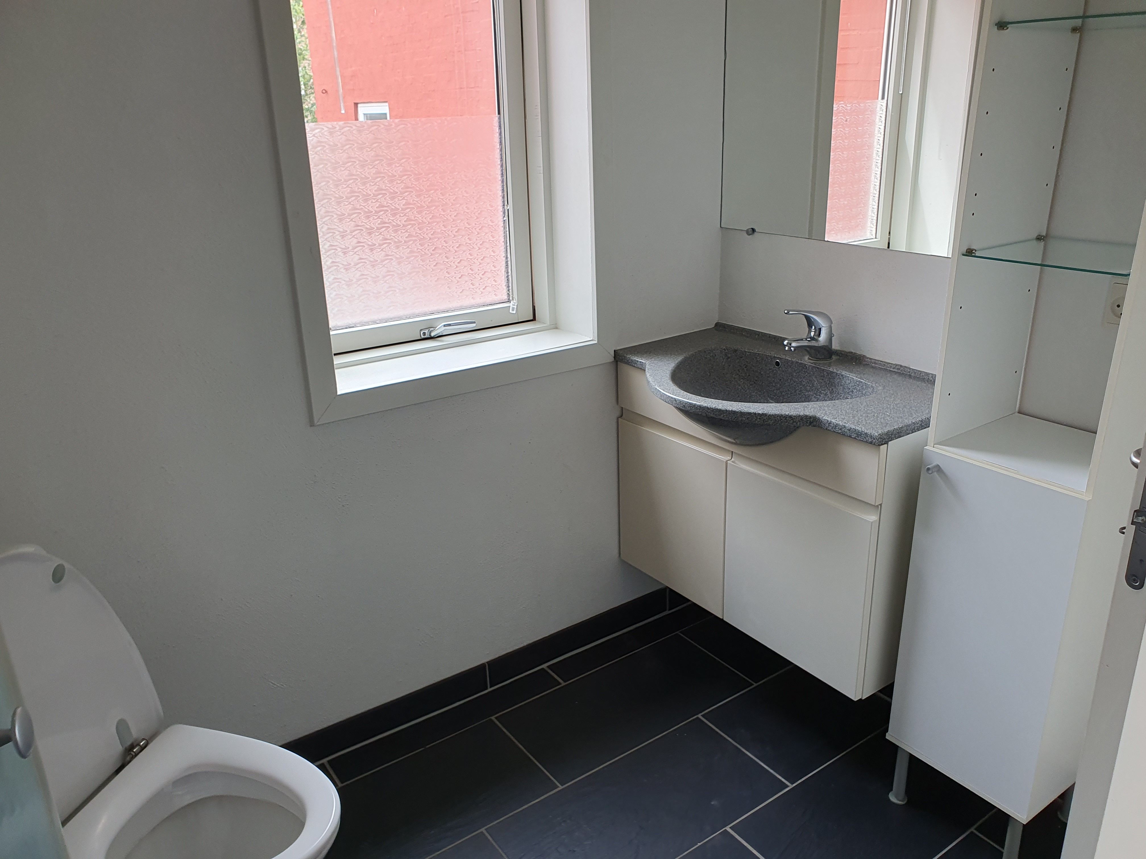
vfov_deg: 53.1
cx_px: 573
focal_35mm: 26
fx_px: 861
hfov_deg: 67.3
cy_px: 430
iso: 50
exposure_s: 1/103
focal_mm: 4.32
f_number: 2.4
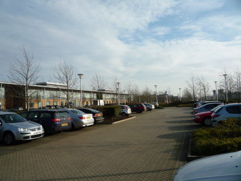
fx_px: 209
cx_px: 120
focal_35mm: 30
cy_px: 90
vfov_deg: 46.8
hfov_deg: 60.0
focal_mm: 5.2
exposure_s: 1/400
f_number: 5.6
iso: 100
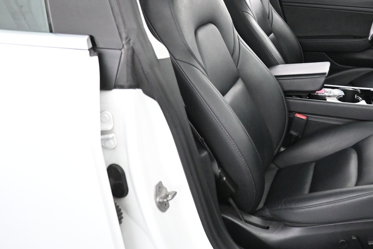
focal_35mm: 43
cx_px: 327
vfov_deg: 30.6
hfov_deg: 42.2
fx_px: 446
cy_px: 61
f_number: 3.5
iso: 4000
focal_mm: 16
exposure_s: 1/50
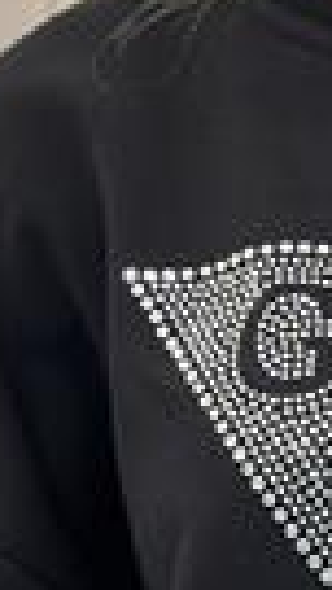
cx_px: 524
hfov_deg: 6.0
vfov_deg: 10.5
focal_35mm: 201
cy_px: 756
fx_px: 3144
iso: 125
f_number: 1.78
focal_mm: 6.86
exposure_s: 1/100
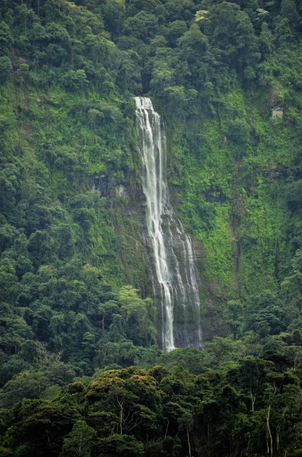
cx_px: 151
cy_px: 228
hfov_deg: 5.1
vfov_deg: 7.6
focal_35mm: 270
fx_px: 3415
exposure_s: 1/320
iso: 400
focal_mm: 180
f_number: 5.6
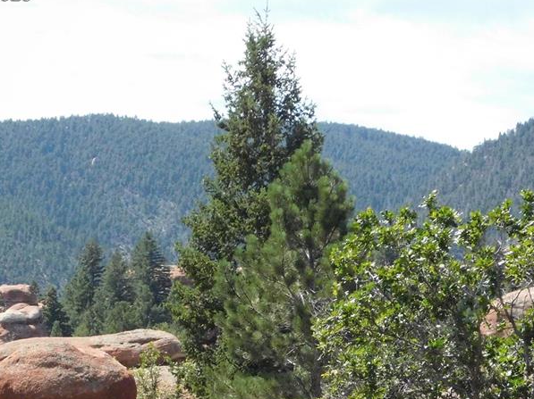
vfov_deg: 9.5
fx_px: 2405
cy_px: 294
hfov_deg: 12.7
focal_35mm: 156
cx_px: 314
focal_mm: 16.1
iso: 800
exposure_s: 1/640
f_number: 9
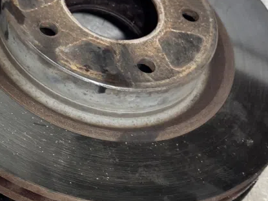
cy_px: 120
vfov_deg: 27.0
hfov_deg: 34.8
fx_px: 418
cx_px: 66
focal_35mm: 54
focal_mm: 6.76
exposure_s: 1/60
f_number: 1.78
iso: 250
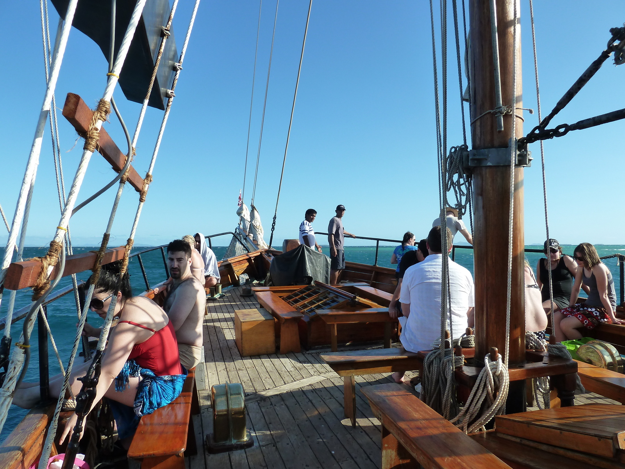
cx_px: 312
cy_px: 234
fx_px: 451
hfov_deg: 69.4
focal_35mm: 25
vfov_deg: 54.9
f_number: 4
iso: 125
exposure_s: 1/500
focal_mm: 4.1
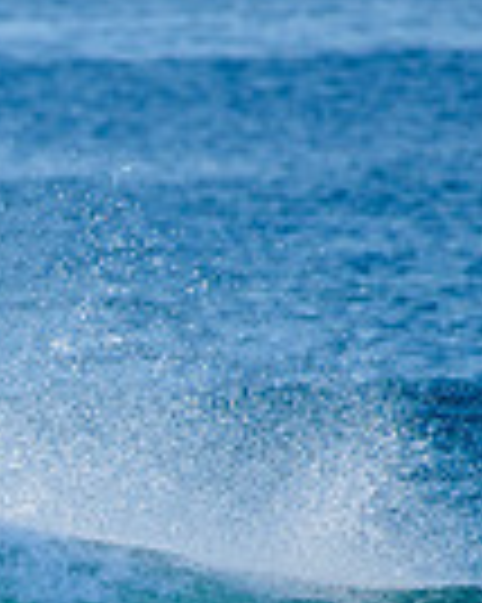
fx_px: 36293
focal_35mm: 2033
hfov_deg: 0.8
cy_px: 803
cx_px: -532
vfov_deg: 1.0
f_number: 5.6
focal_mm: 500
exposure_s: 1/1600
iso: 280
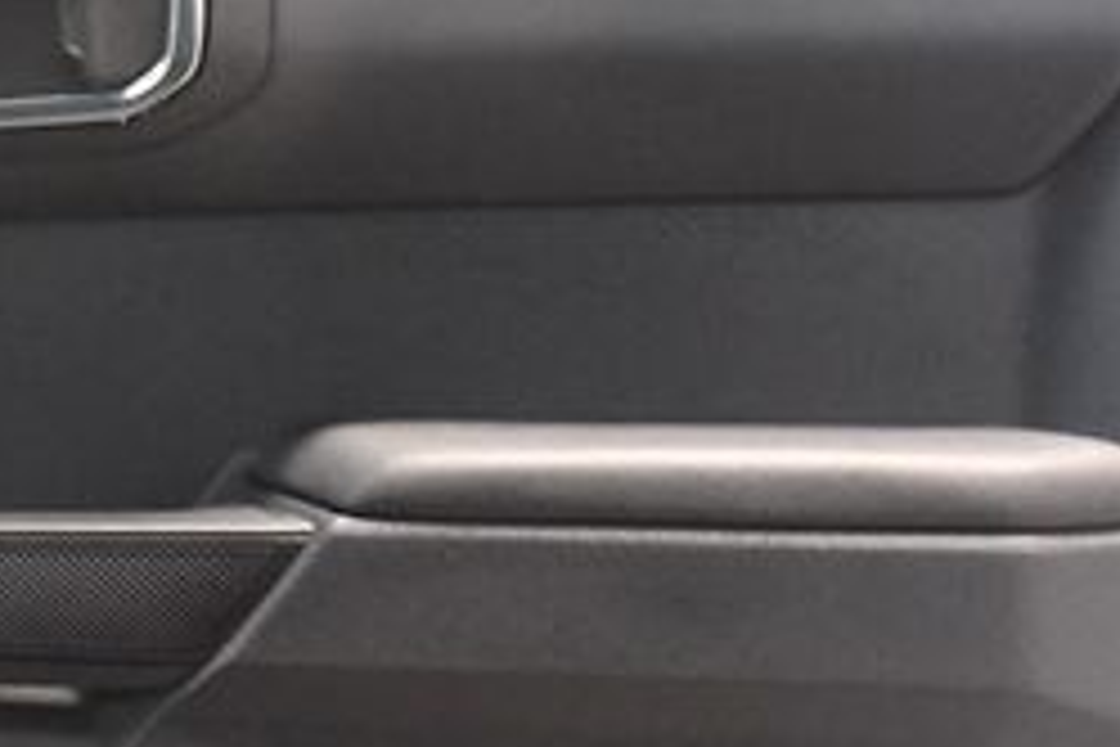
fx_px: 2395
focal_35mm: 77
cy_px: 734
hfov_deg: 26.2
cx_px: 409
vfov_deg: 17.3
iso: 5000
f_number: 3.5
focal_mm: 20
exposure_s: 1/60
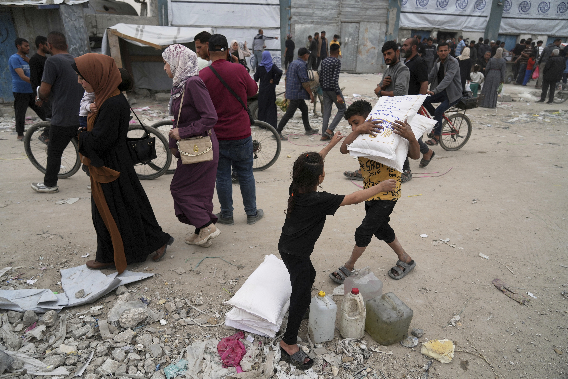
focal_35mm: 24
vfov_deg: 53.1
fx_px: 379
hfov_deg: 73.7
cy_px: 190
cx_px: 284
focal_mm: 24
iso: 400
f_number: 4
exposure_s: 1/2000
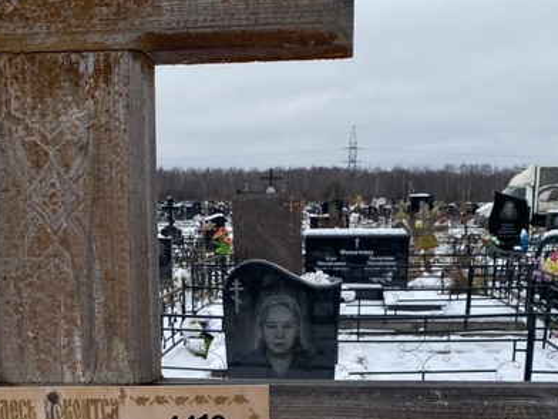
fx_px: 854
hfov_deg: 36.1
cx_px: 232
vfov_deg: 26.0
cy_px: 423
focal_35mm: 53
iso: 32
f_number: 1.8
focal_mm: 4.25
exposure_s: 1/414
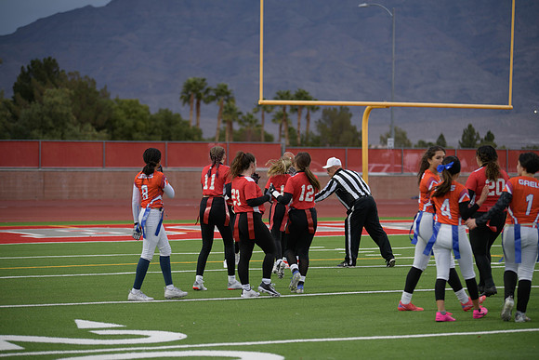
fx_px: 1797
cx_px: 270
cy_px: 180
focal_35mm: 120
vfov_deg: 11.4
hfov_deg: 17.1
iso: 250
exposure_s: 1/200
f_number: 2.8
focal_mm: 120
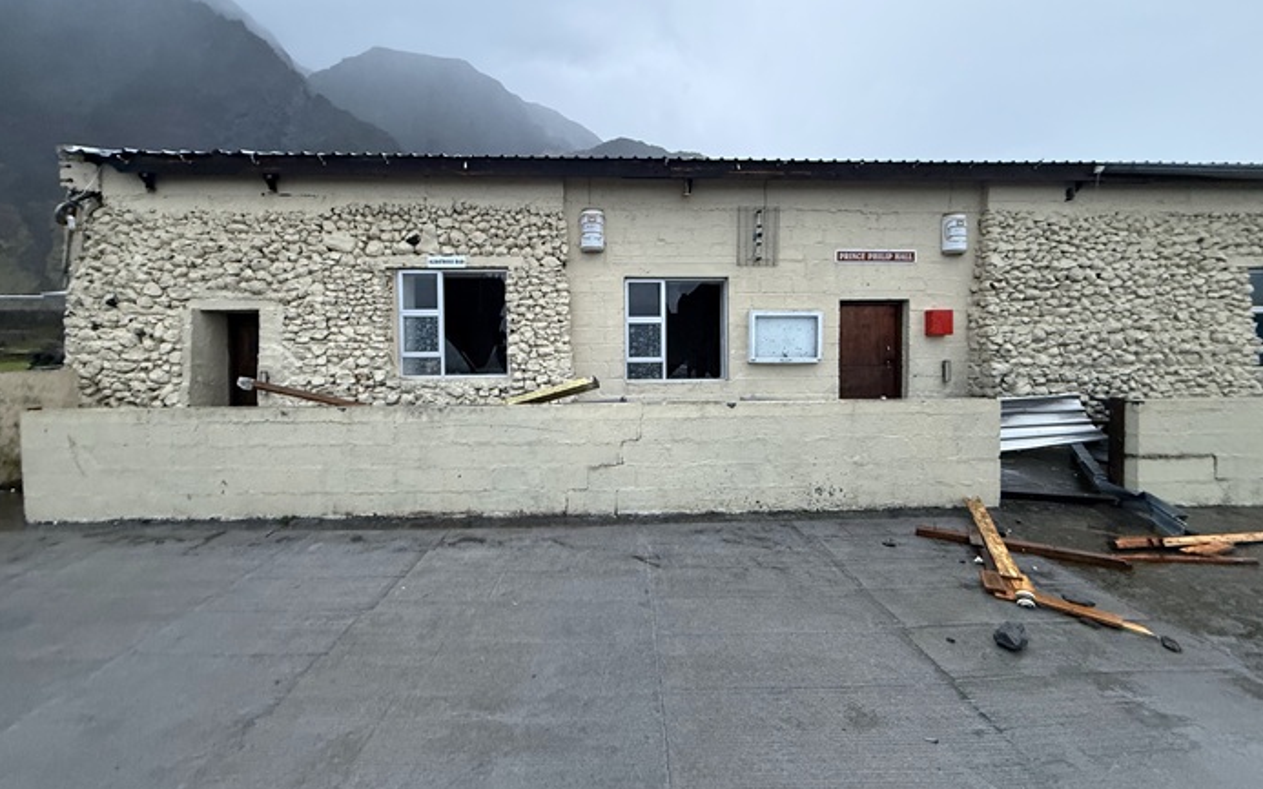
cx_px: 632
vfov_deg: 74.6
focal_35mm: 15
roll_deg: +0.3
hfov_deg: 101.5
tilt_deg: -0.1
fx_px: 516
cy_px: 360
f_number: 2.2
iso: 400
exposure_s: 1/60
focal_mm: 2.22
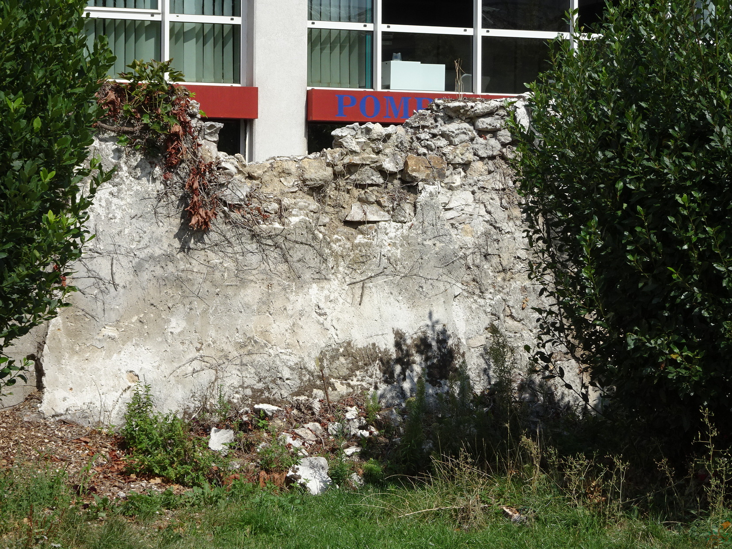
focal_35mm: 100
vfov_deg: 14.8
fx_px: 2115
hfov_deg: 19.6
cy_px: 274
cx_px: 366
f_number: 5
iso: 80
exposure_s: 1/640
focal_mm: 17.01
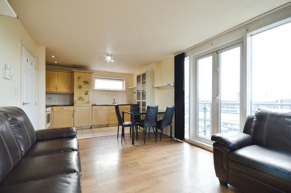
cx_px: 146
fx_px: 121
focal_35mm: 15
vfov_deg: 77.2
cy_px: 96
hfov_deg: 100.4
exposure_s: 1/5
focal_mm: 10
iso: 100
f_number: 9
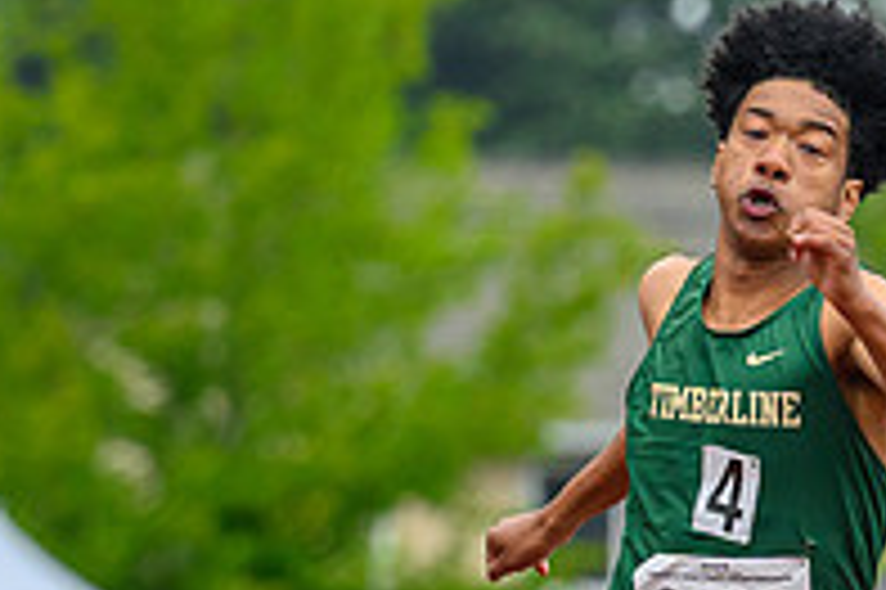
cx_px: 709
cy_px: 766
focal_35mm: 1041
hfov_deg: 2.0
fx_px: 25598
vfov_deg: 1.3
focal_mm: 200
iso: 560
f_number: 4.5
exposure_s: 1/1600
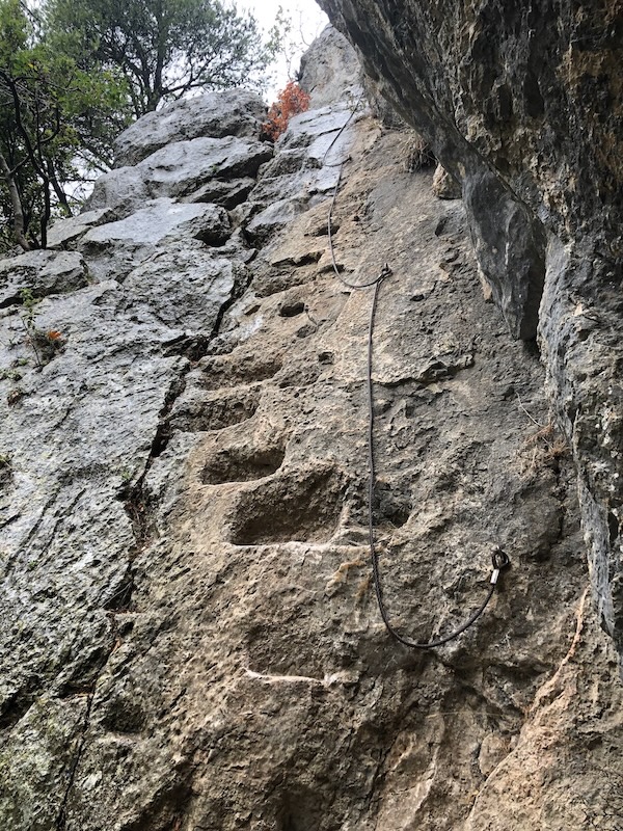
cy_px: 416
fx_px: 672
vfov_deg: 63.4
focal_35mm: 28
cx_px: 312
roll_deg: -4.2
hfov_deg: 49.7
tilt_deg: +17.4
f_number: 1.8
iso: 25
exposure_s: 1/120
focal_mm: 3.99
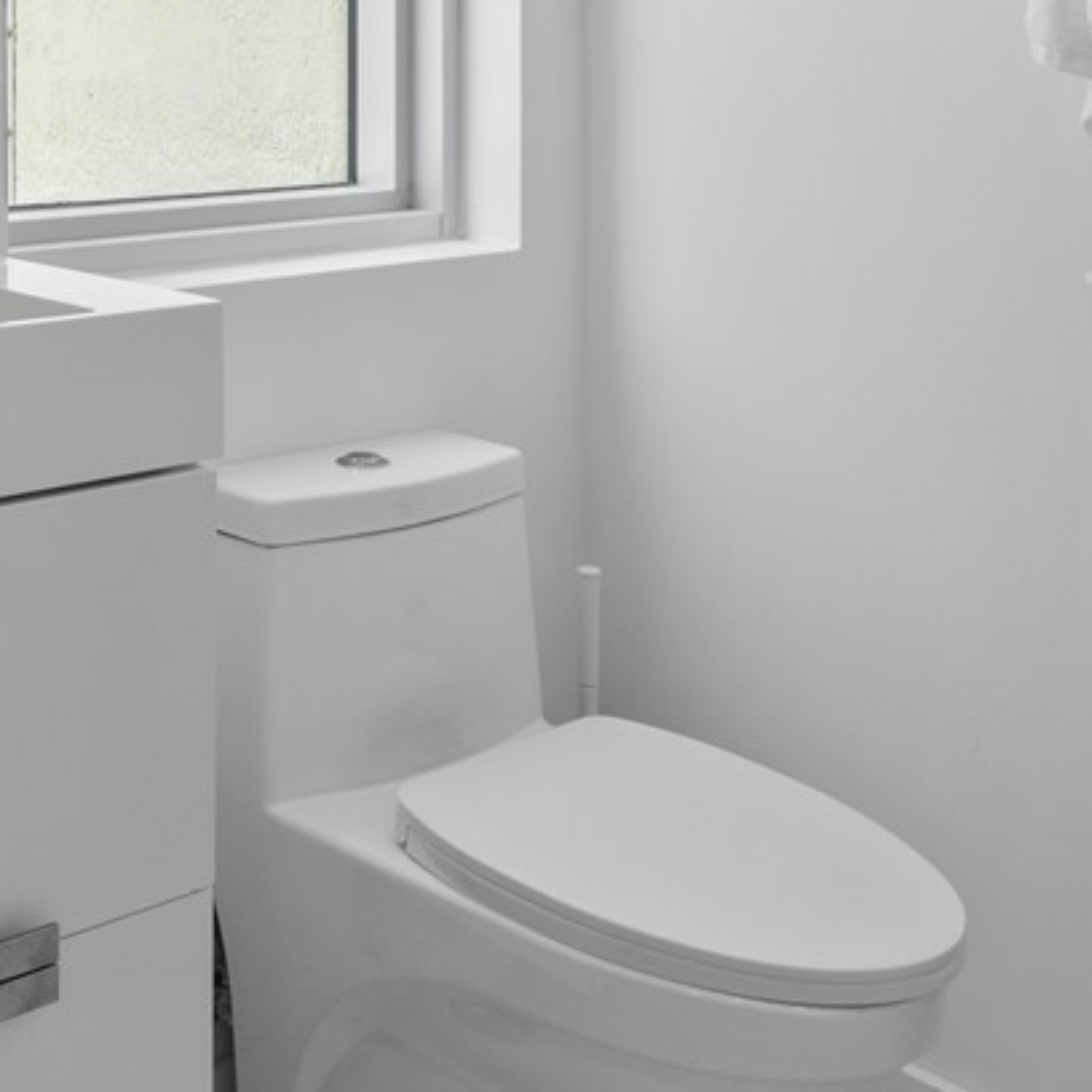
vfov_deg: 30.3
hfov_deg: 31.5
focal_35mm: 53
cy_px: 44
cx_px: 245
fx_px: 1892
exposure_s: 1/10
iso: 250
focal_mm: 10
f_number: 9
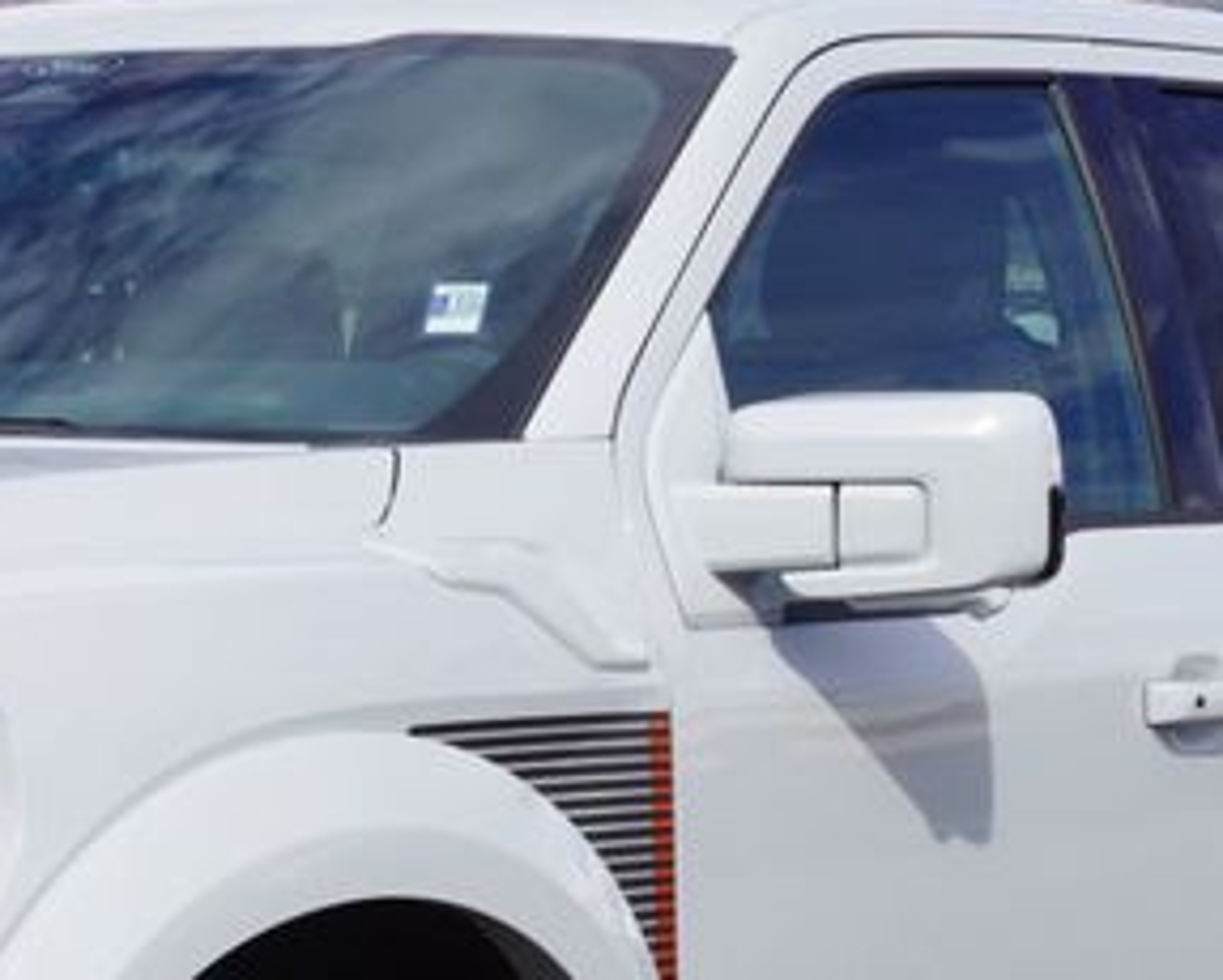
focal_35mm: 186
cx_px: 226
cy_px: 1074
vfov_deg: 8.3
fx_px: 6725
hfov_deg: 10.4
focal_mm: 37
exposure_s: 1/125
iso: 100
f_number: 11
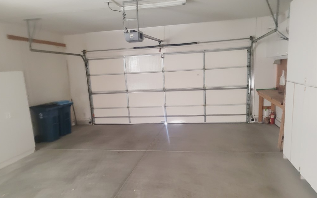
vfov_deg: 44.3
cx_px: 157
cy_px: 118
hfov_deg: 66.5
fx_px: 242
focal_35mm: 28
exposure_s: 1/24
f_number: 1.8
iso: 800
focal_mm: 5.4
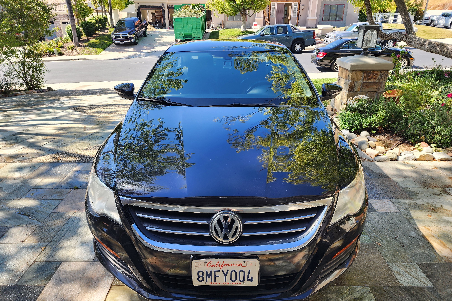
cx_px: 226
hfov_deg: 73.7
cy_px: 161
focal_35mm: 24
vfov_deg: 53.1
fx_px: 301
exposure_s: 1/184
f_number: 1.8
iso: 12
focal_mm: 6.4
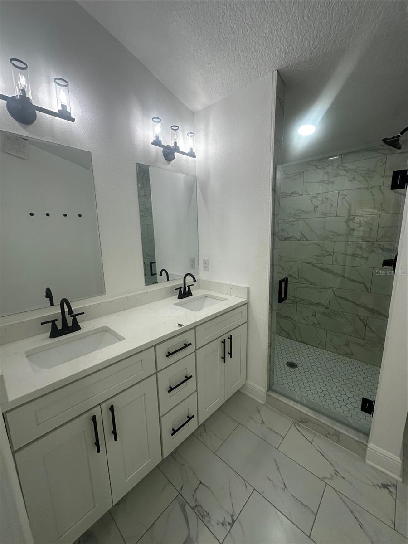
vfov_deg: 102.1
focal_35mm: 14
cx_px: 204
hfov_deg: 85.7
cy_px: 272
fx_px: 220
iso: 100
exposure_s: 1/120
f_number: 2.2
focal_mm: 2.22
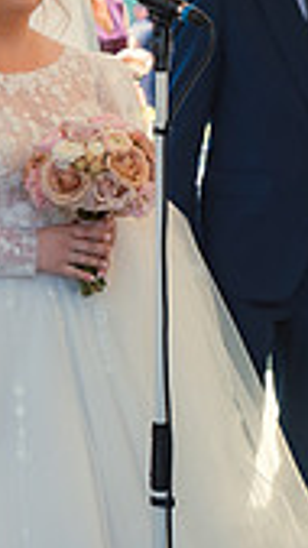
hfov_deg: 9.0
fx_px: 1947
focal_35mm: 134
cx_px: -28
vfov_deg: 16.0
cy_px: 272
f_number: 3.5
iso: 500
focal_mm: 48
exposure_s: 1/125
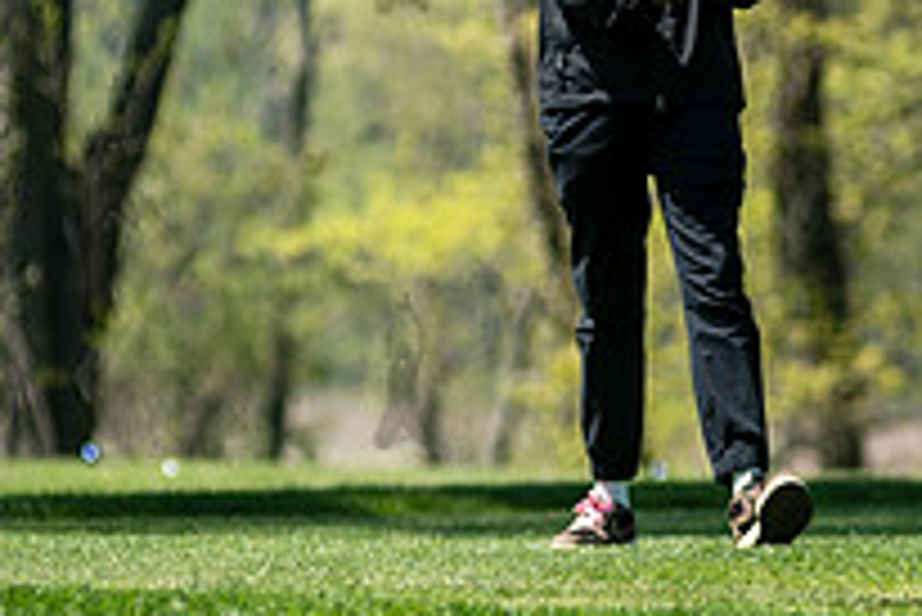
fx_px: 16761
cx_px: 980
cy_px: 151
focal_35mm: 654
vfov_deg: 2.1
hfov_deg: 3.1
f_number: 3.5
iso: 100
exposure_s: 1/1000
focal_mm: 170
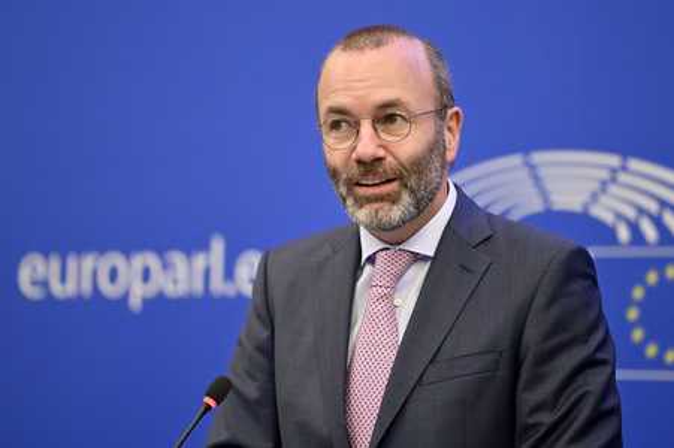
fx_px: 3742
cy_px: 224
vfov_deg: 6.9
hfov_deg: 10.3
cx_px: 337
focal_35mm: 200
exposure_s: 1/320
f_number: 2.8
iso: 1600
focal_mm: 200
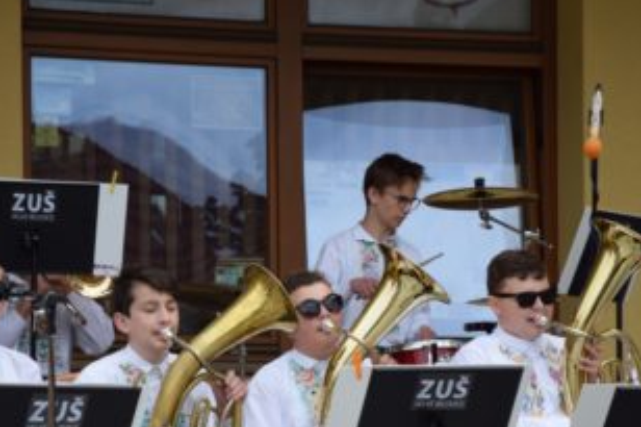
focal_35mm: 248
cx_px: 353
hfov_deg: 8.3
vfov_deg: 5.5
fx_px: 4409
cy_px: 297
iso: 250
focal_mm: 105
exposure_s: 1/500
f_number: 5.6
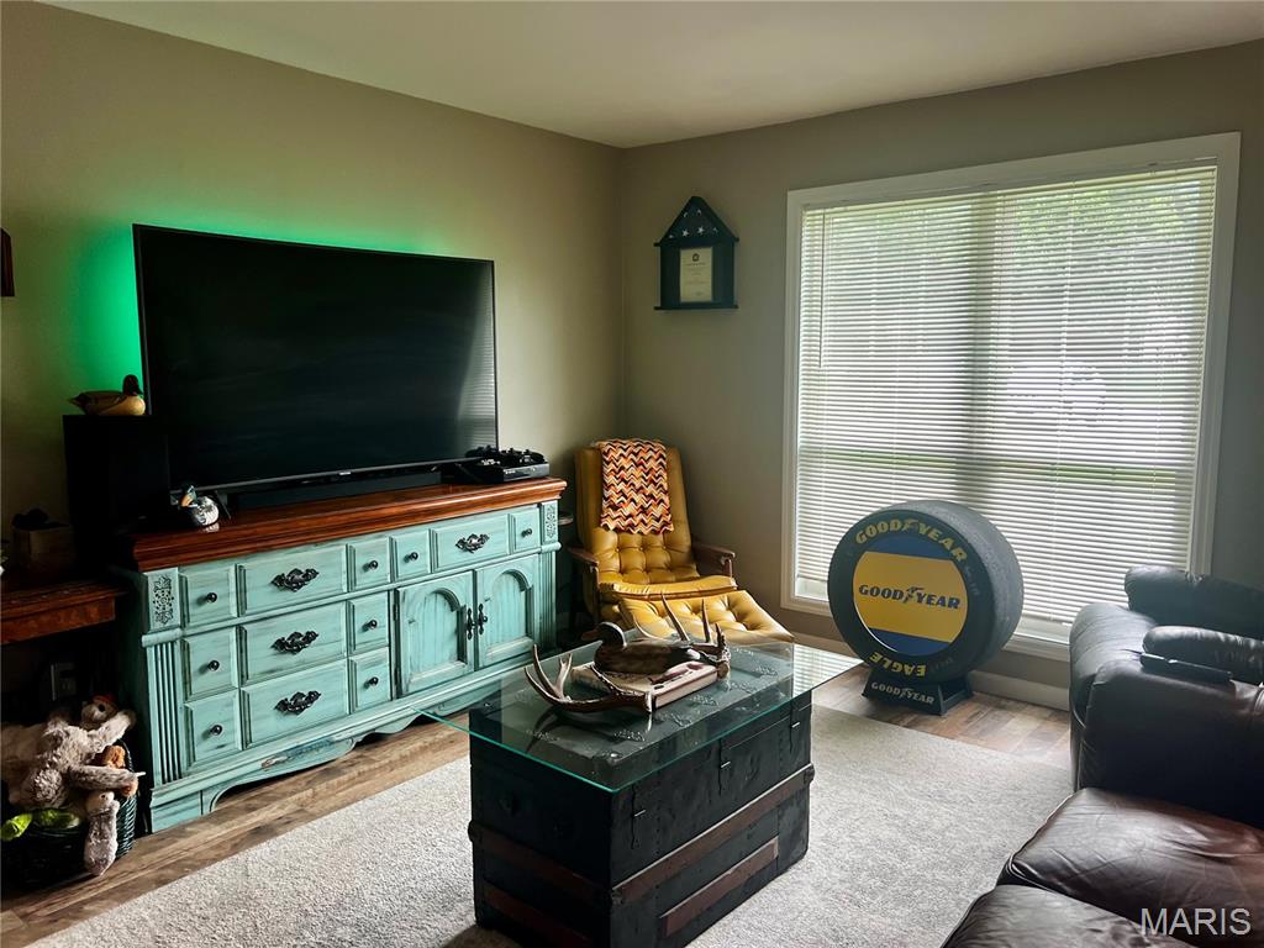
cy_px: 474
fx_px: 949
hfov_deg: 67.3
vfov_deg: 53.1
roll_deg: +0.0
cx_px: 632
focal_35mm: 26
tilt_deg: -8.0
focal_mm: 5.7
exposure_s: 1/121
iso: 125
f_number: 1.5
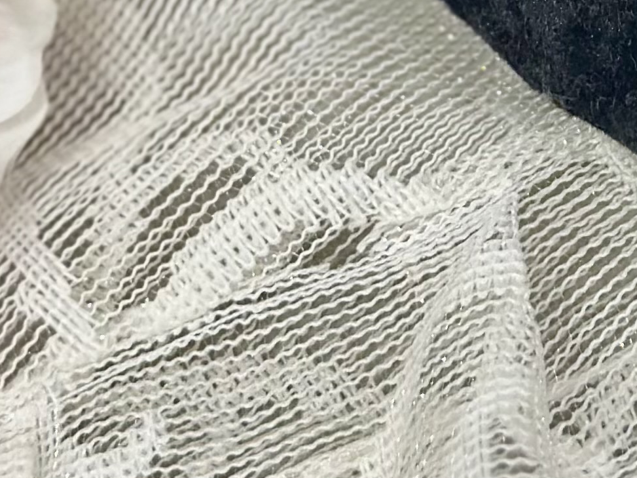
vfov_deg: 7.1
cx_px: 544
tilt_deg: -53.4
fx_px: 3661
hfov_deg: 9.9
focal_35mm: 199
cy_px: -551
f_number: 1.78
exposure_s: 1/50
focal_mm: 6.86
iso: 250
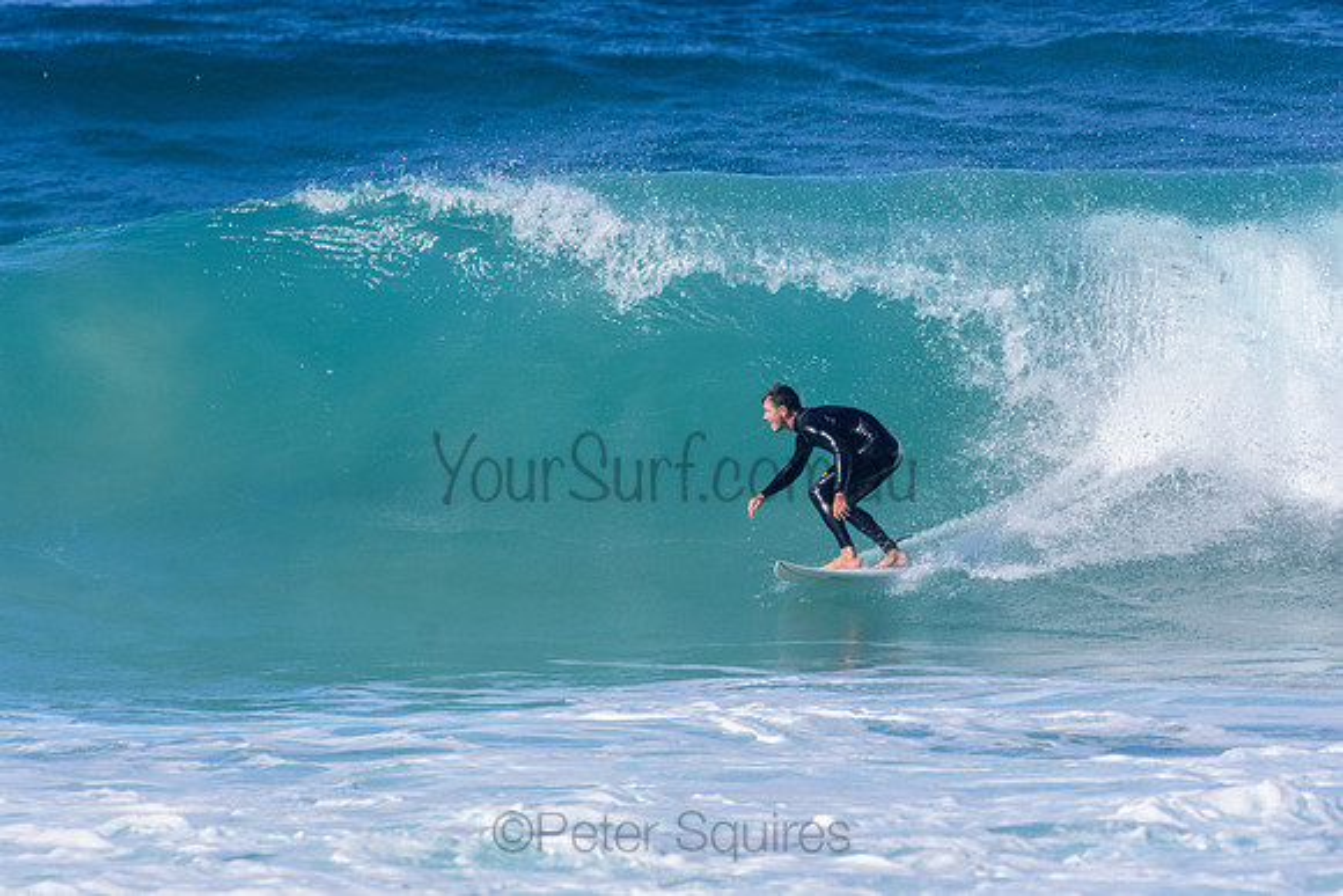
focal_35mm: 750
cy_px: 448
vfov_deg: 1.8
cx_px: 672
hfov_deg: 2.7
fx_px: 27984
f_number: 5.6
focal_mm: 500
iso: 280
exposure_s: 1/2000
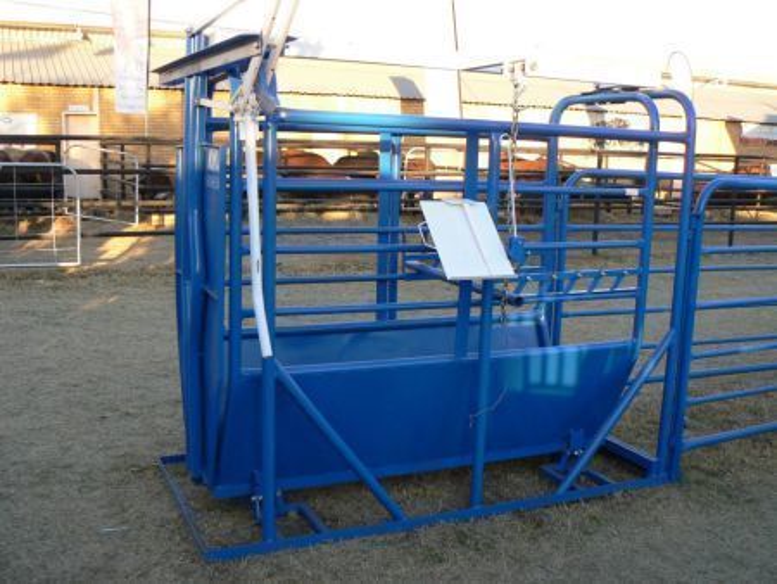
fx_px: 808
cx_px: 388
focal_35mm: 36
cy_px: 292
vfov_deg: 39.7
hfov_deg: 51.3
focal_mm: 6
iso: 80
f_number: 4
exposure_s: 1/125
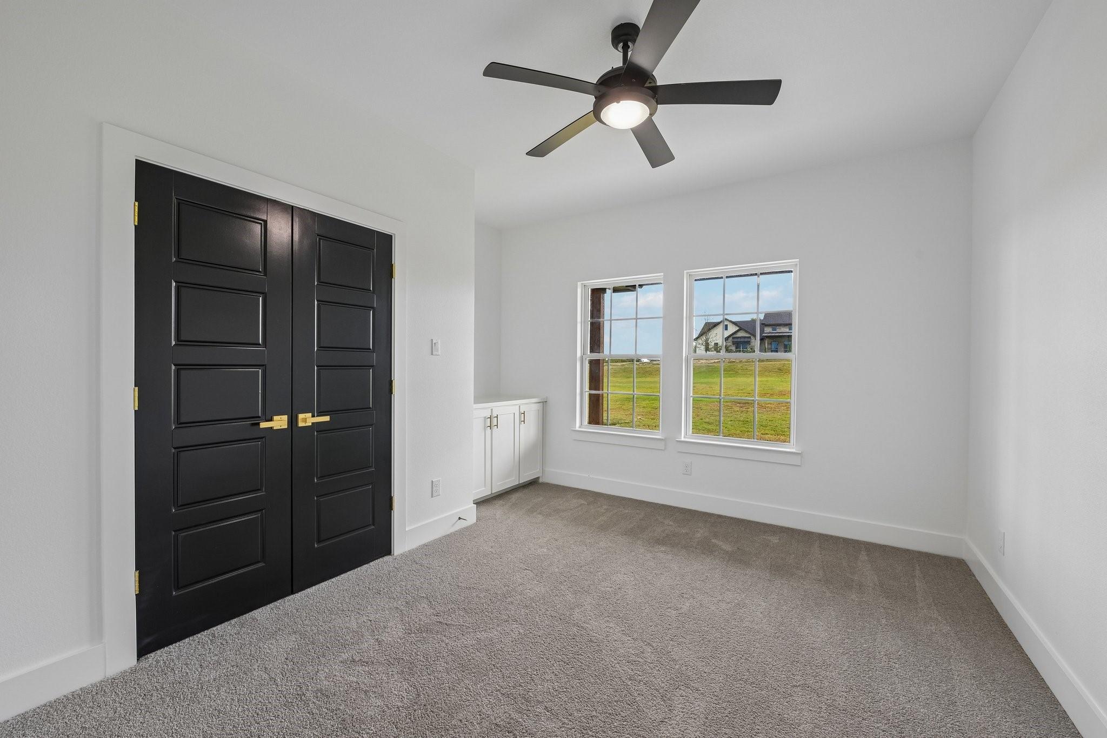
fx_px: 430
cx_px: 554
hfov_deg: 104.3
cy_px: 369
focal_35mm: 14
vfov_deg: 81.2
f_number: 8
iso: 400
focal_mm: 14
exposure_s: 1/40
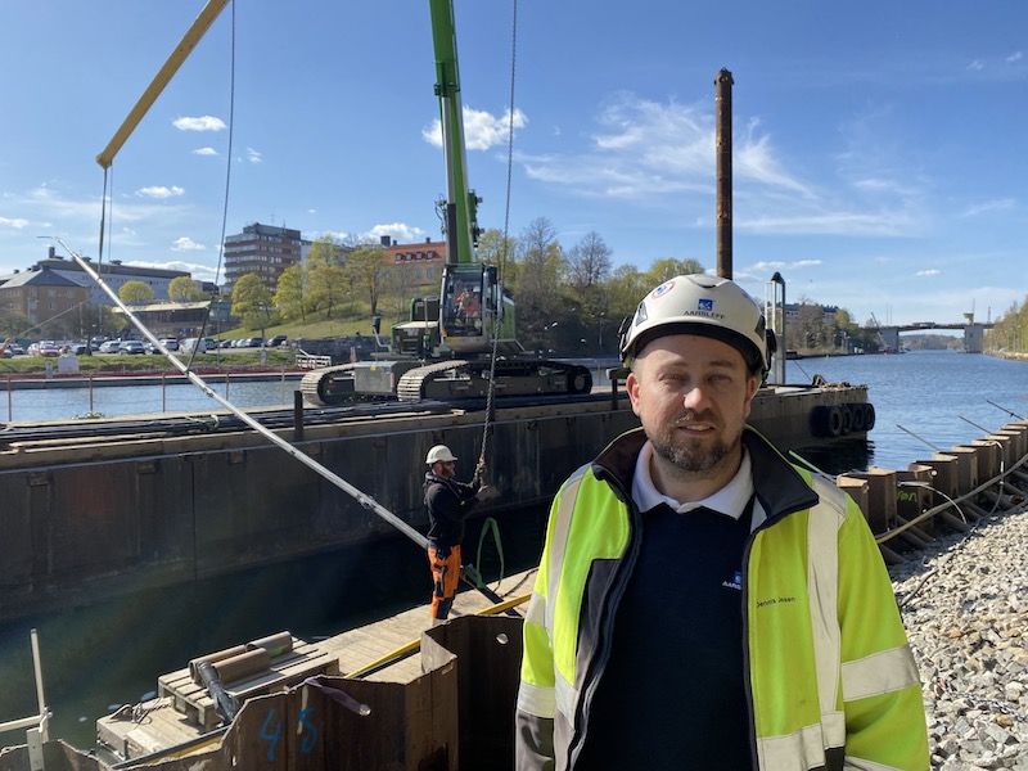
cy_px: 386
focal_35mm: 26
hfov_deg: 67.3
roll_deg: +0.6
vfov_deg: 53.1
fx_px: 772
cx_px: 514
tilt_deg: -1.7
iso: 32
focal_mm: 4.25
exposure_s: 1/2105
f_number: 1.8
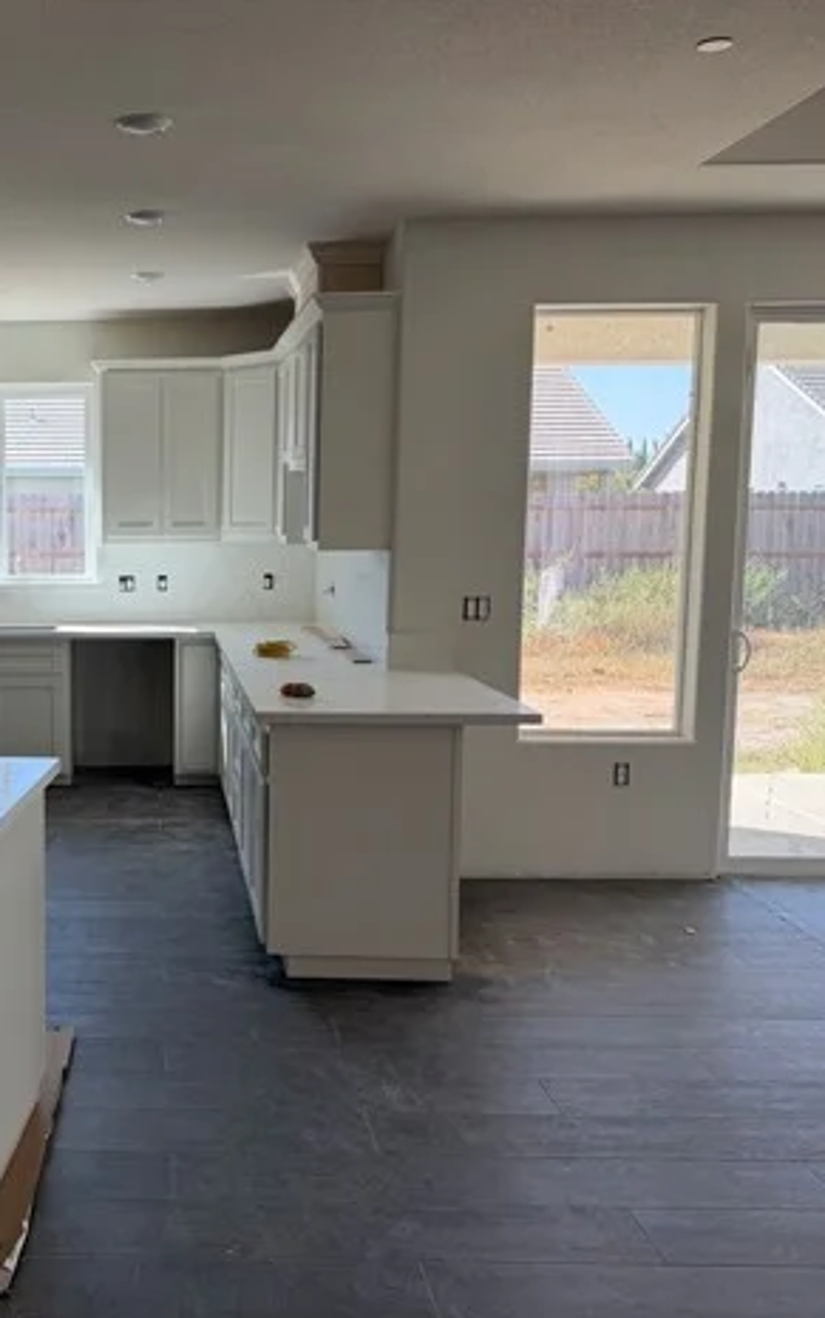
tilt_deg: -6.6
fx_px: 1258
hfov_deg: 34.3
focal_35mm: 35
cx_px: 85
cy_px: 672
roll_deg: +0.7
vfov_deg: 55.3
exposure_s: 1/377
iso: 100
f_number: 1.78
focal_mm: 6.76
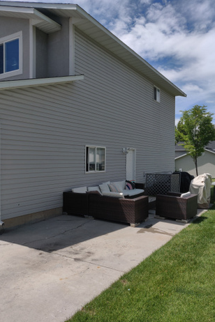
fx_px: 242
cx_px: 111
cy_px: 162
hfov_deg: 47.9
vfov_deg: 67.4
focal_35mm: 27
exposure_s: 1/2235
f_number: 1.7
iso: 100
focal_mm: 4.25
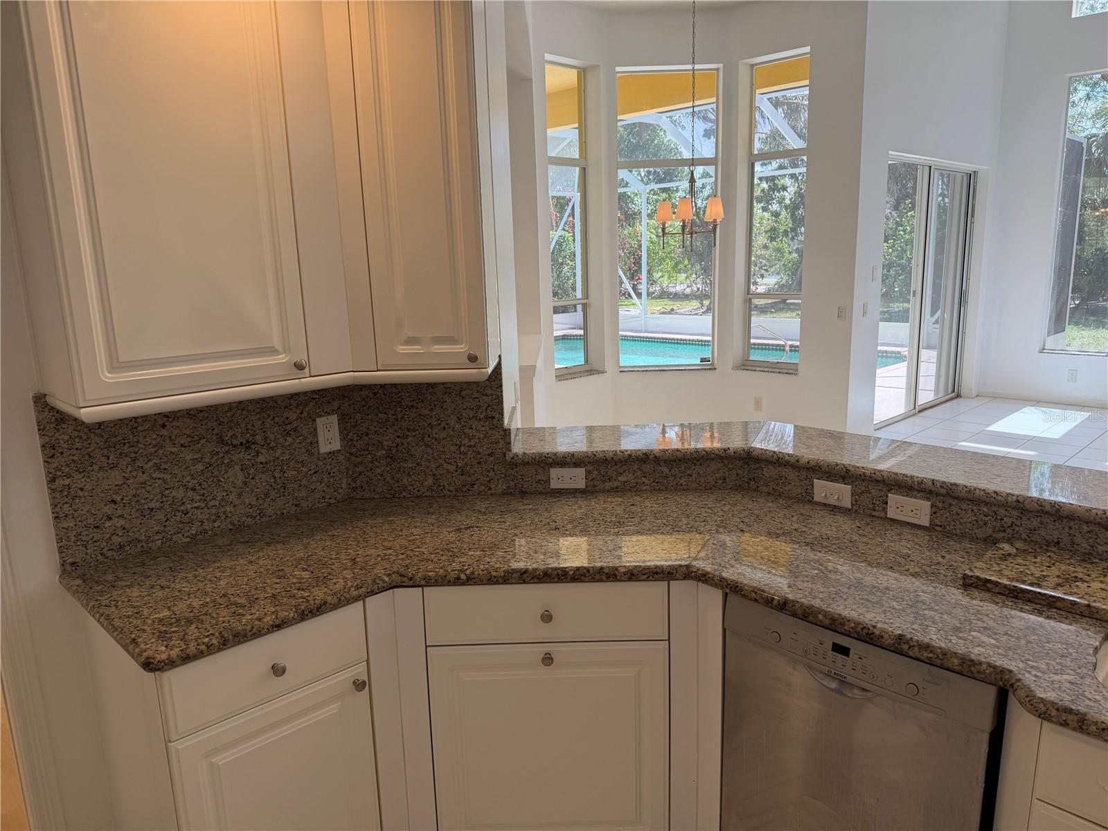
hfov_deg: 71.6
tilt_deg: -12.0
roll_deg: +2.0
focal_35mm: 24
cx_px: 554
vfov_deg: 56.8
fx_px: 768
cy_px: 416
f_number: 1.78
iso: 80
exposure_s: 1/414
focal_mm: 6.76
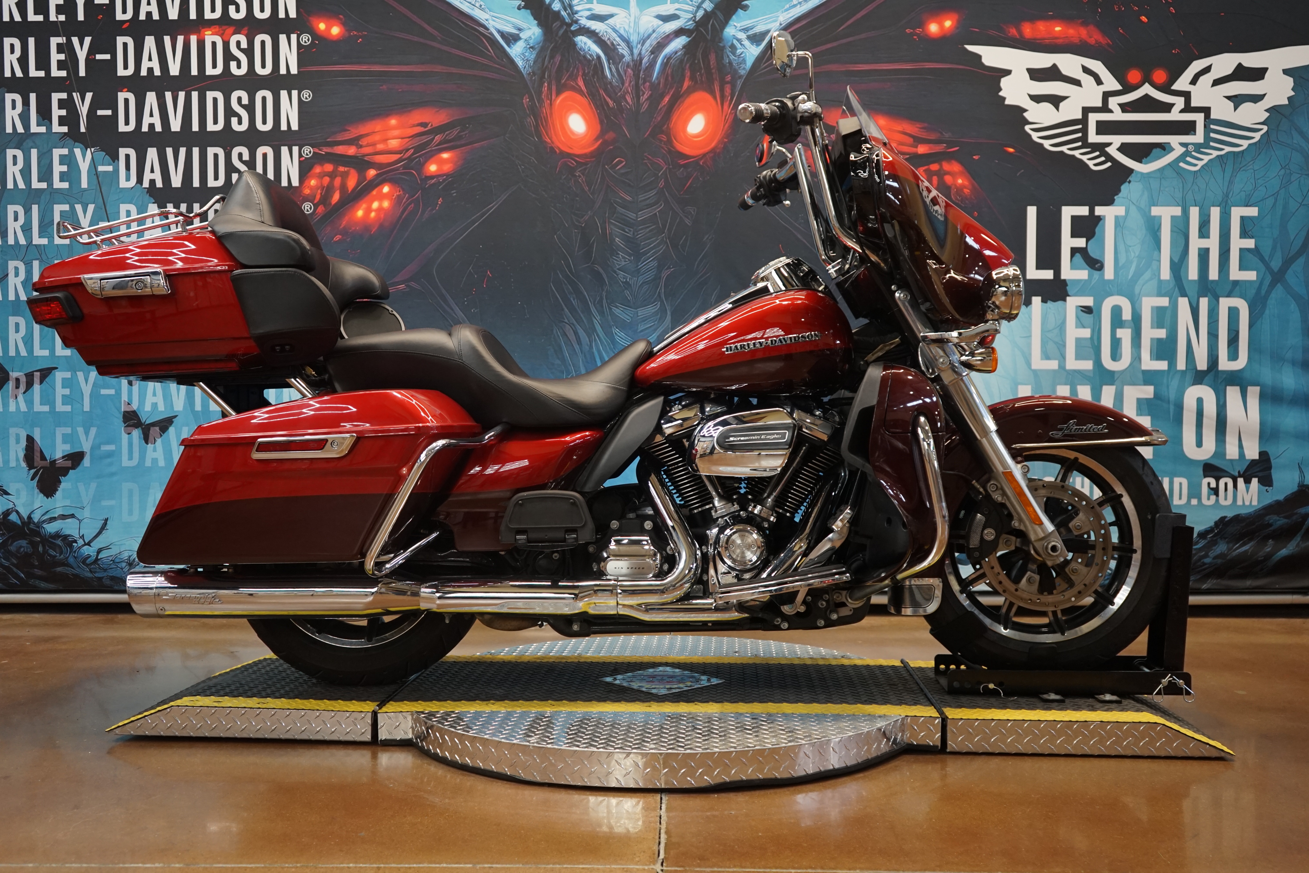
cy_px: 436
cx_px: 654
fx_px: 1163
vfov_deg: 41.1
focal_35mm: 32
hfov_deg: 58.7
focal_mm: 32
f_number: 4
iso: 1250
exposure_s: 1/160
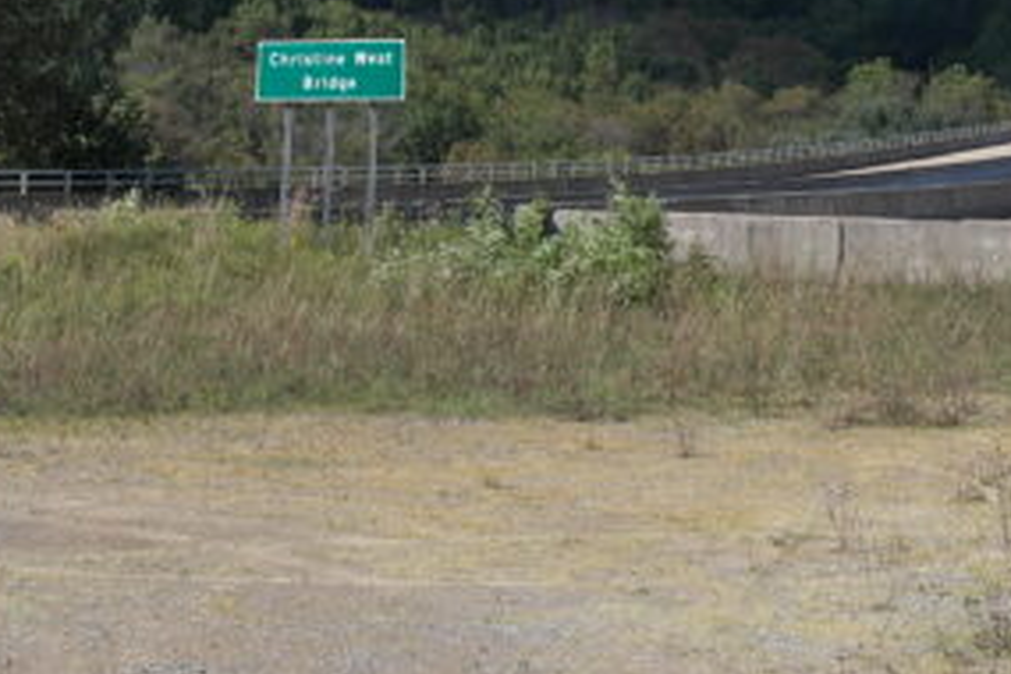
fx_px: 3257
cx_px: 802
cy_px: 28
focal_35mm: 116
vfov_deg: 11.7
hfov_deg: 17.5
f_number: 6.3
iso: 100
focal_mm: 28
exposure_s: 1/250
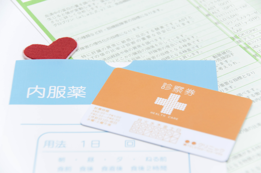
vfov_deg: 10.4
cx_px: 130
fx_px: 956
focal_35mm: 132
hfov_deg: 15.5
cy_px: 86
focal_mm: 88
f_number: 7.1
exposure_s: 1/125
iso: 100
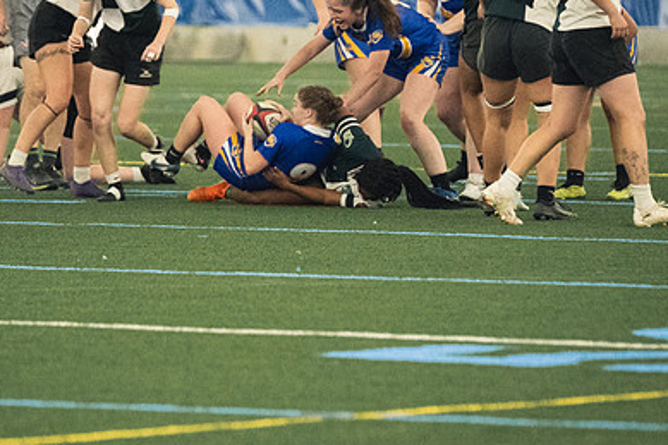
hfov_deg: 3.9
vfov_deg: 2.6
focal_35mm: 525
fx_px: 9737
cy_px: 209
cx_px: 281
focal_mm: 200
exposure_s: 1/500
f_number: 2.8
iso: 8000
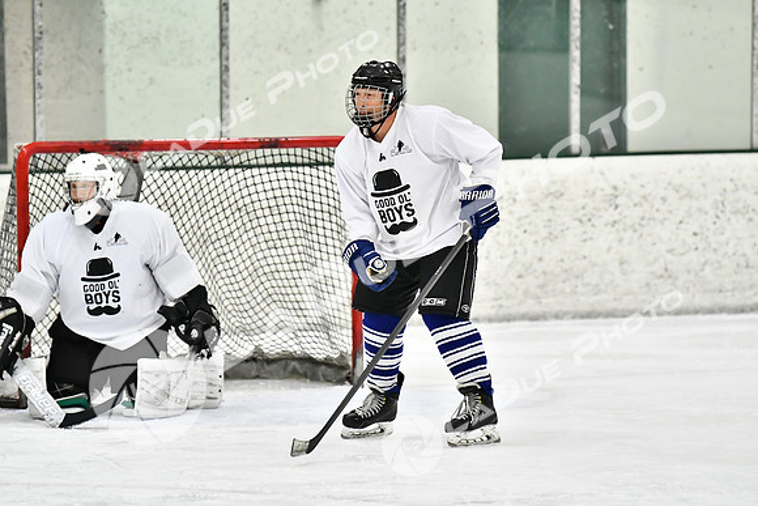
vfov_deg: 7.0
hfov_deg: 10.5
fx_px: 4107
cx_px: 379
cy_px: 253
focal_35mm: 195
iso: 5000
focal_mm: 130
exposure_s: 1/1250
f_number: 2.8
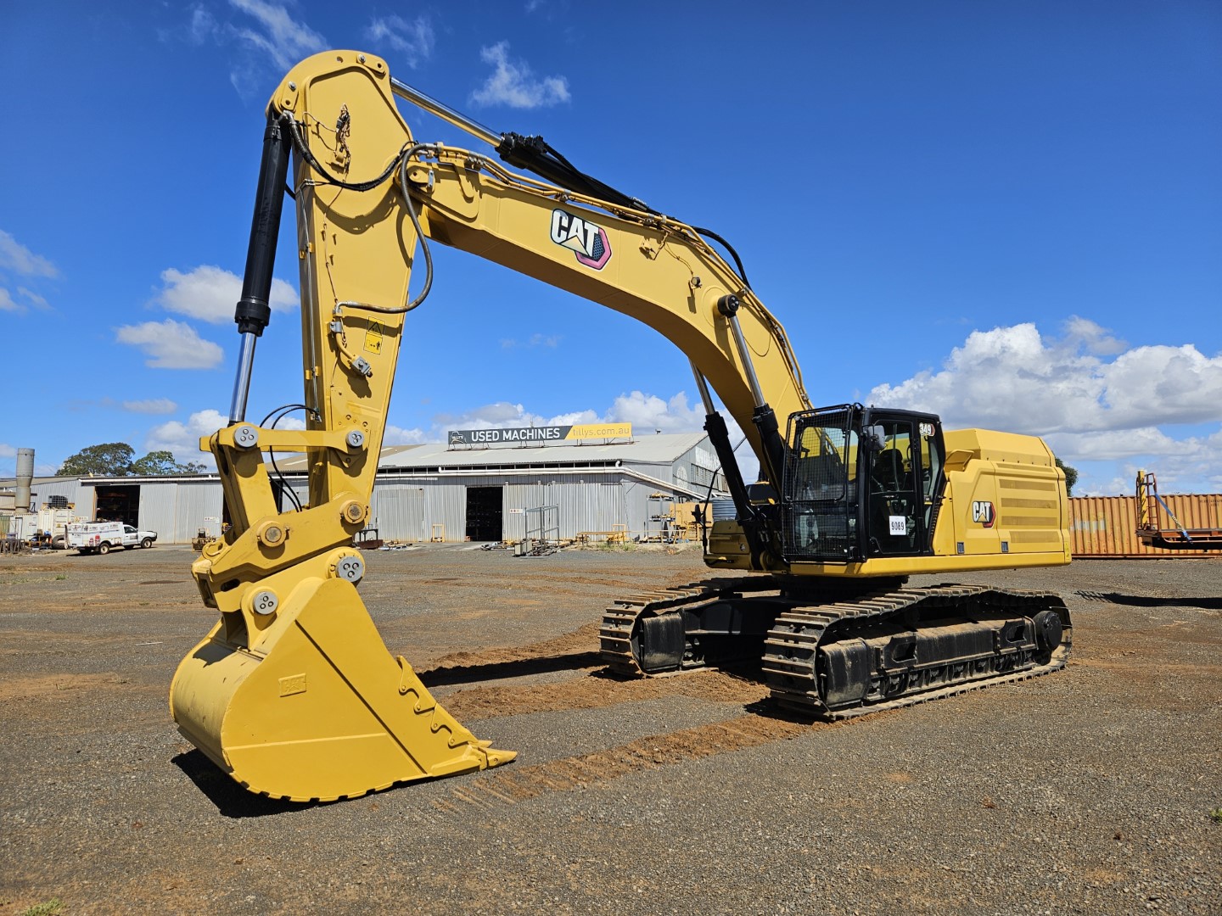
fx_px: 812
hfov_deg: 73.9
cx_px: 611
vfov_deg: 58.9
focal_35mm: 23
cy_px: 458
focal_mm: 5.4
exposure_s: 1/2730
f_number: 1.8
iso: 25
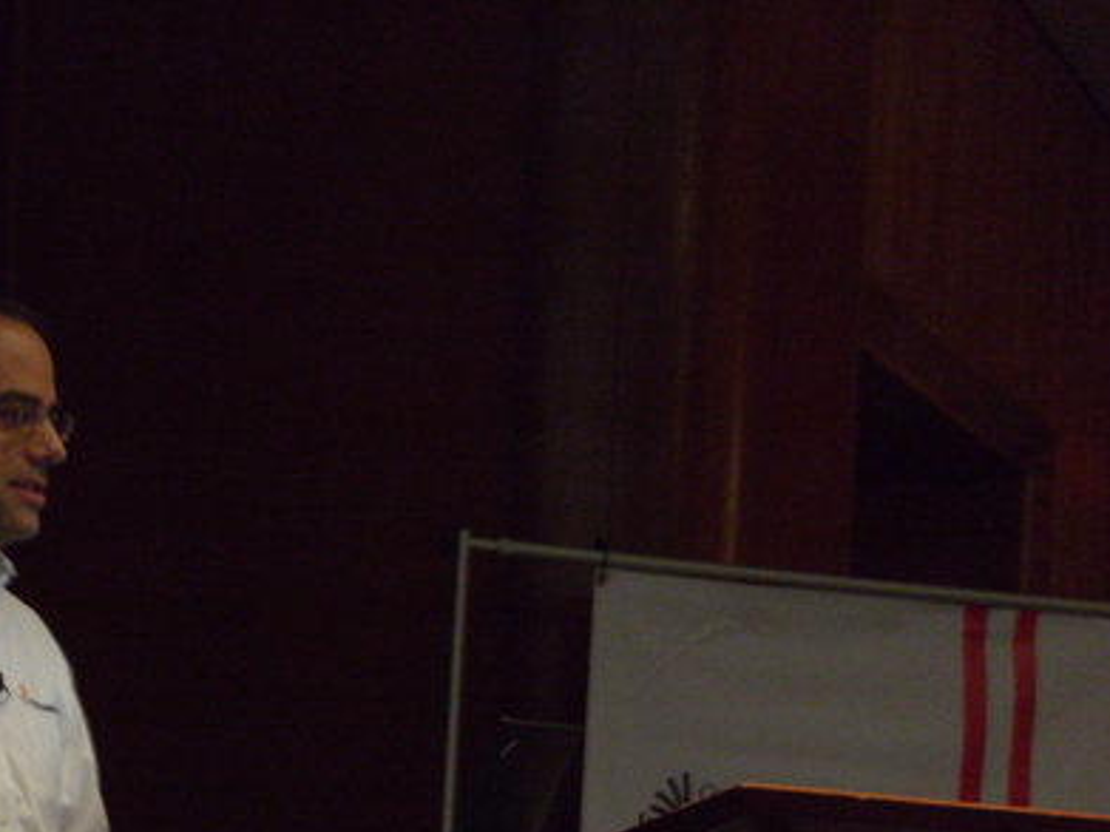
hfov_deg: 11.5
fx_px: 5514
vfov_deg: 8.6
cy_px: 611
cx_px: 247
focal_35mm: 172
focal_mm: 23.3
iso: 400
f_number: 3.6
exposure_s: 1/15
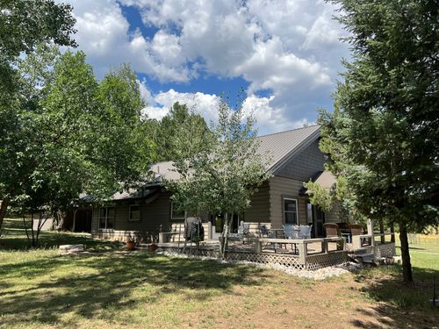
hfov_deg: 67.3
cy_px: 164
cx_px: 220
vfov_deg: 53.1
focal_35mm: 26
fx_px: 330
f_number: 1.5
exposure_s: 1/3356
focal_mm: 5.7
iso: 50
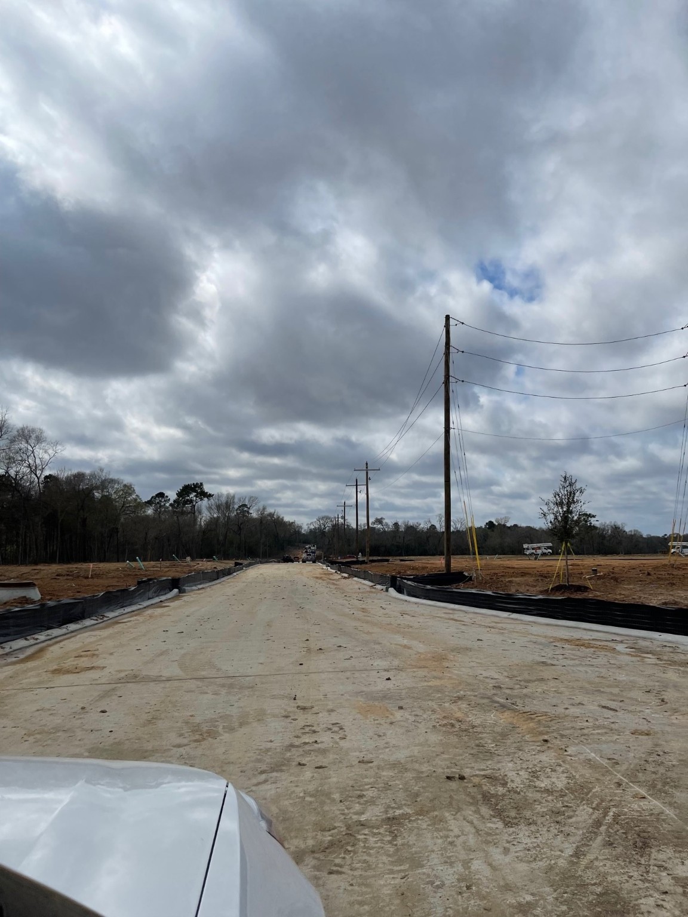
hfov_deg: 53.1
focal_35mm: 26
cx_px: 344
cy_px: 458
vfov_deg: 67.3
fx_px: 689
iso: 32
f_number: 1.6
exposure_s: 1/9174
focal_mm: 5.1
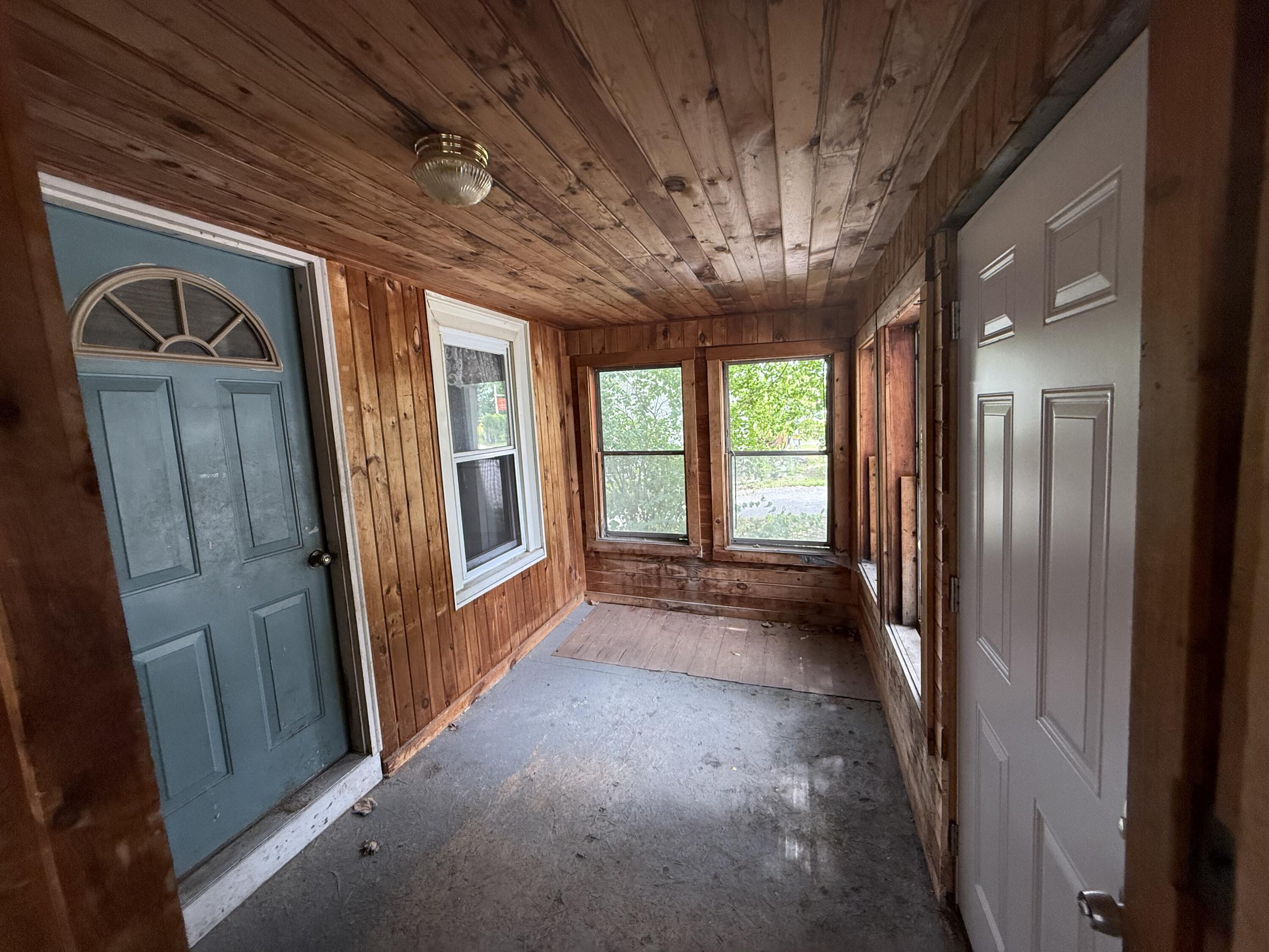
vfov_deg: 85.7
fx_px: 513
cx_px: 634
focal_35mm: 14
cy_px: 476
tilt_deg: -6.6
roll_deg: +5.2
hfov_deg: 102.1
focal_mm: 2.22
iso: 200
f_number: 2.2
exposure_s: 1/99
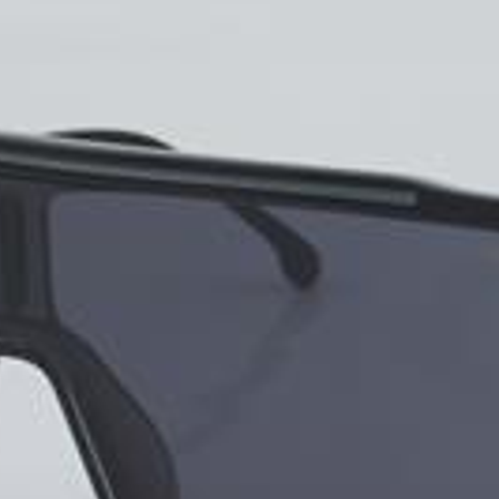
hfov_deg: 9.2
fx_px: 3115
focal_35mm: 191
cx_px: 330
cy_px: 383
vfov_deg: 9.1
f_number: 32
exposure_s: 1/4
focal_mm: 50
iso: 100
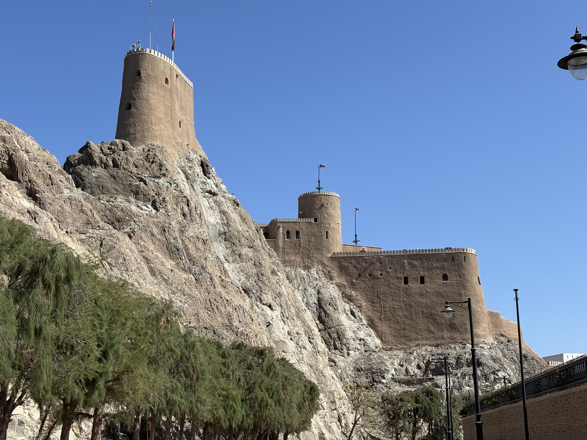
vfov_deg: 28.0
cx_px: 294
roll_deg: +0.7
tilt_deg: +14.5
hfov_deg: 36.8
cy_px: 220
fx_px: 882
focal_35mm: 52
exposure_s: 1/3448
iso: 32
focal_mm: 5.96
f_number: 1.6
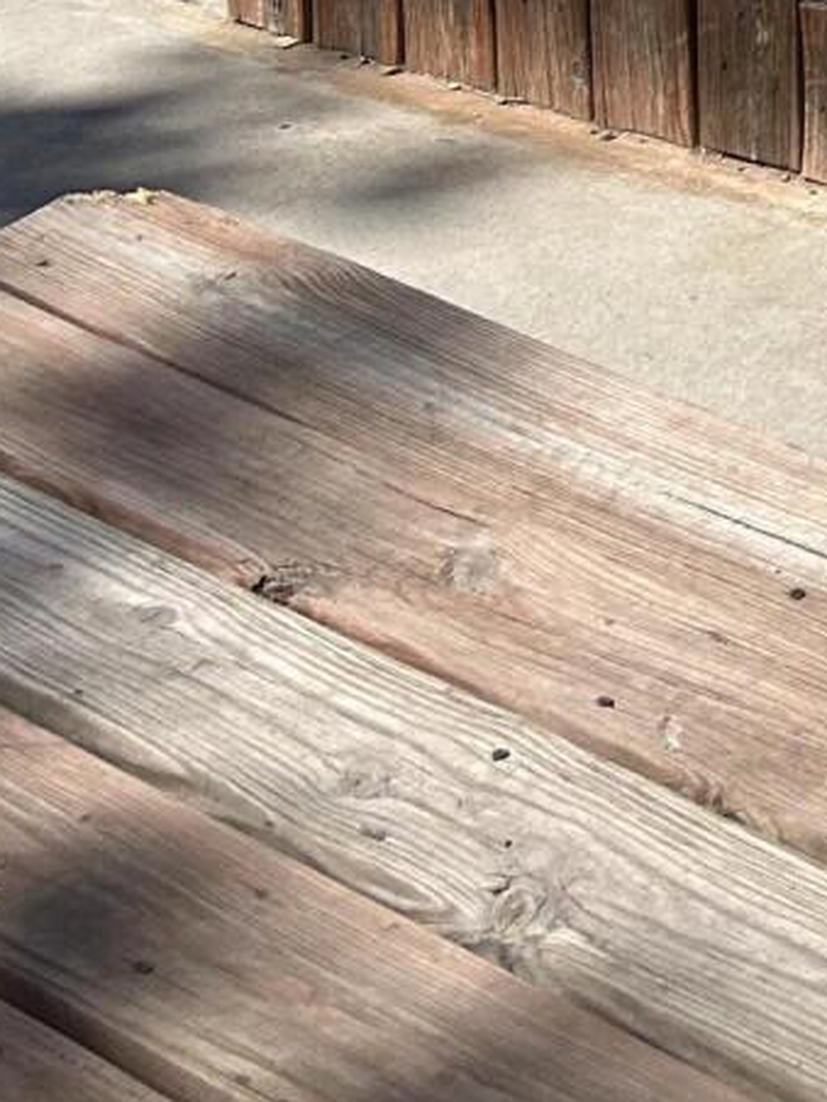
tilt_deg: -6.3
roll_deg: -1.4
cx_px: 1815
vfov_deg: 14.9
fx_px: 3663
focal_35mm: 115
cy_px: -885
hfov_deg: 11.3
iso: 50
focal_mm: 5.7
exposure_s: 1/5319
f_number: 1.5
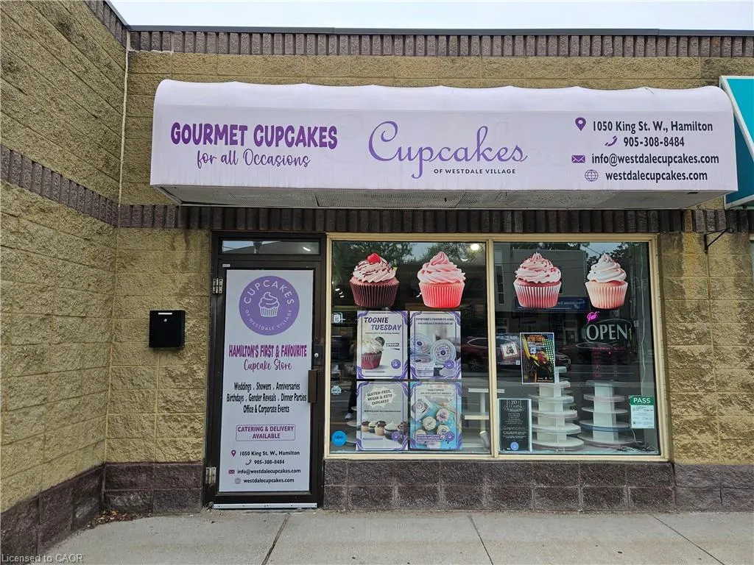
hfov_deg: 73.9
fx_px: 501
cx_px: 377
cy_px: 282
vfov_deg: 58.9
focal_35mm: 23
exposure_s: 1/538
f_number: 1.8
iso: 32
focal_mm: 5.4
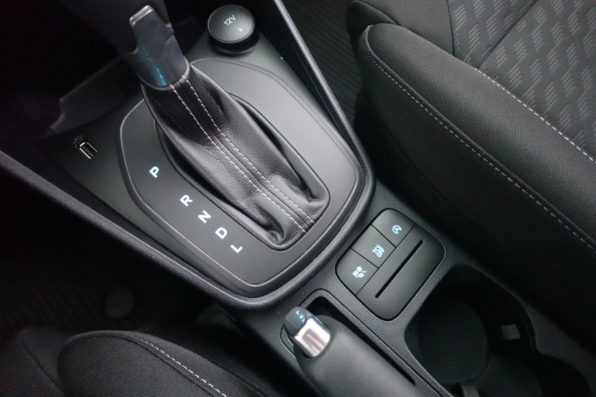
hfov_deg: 84.0
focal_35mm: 20
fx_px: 331
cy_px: 198
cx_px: 298
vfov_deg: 61.9
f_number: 2
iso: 6400
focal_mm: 7.6
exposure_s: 1/30
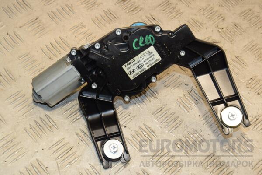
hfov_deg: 31.9
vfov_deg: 21.6
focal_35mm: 63
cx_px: 131
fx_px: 458
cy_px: 88
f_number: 9
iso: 800
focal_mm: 42
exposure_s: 1/200
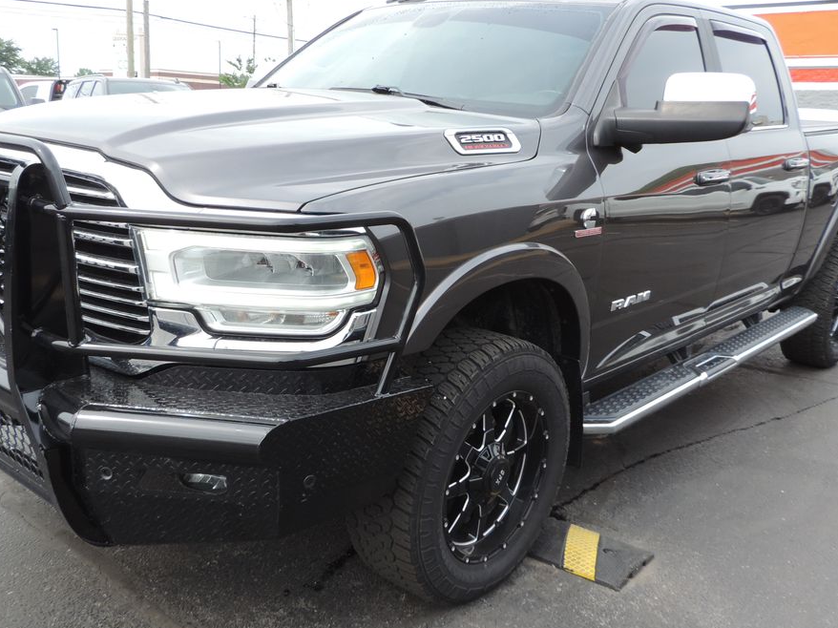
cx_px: 402
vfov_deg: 40.7
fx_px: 847
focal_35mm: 35
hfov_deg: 52.6
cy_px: 322
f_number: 3
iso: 80
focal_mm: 4.3
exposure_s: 1/320
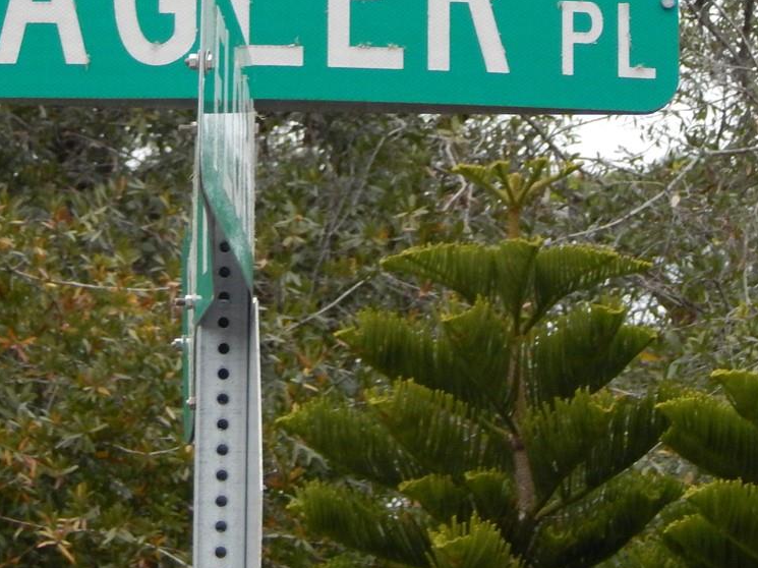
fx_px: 6632
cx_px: 241
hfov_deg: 6.5
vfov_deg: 4.9
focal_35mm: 303
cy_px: 2
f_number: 4.9
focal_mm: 25.3
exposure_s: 1/250
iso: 400
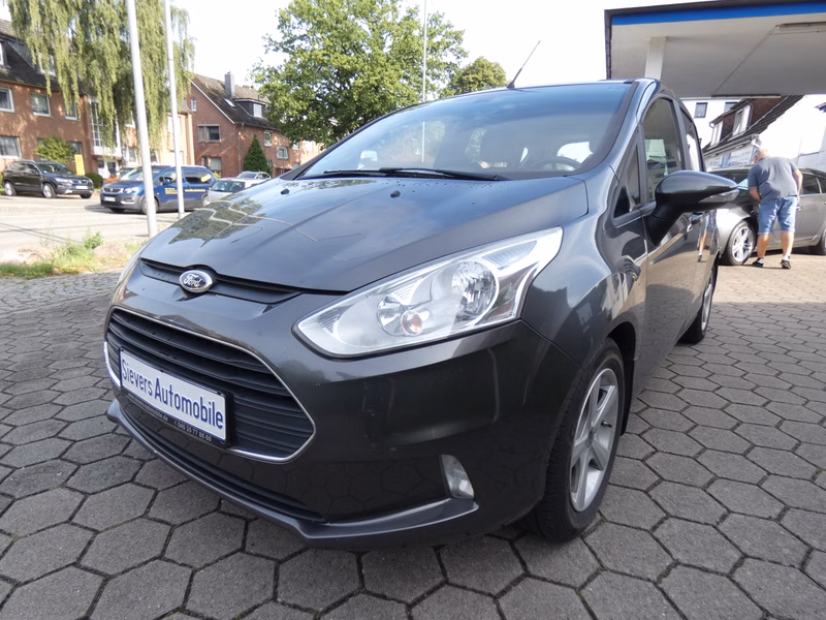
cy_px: 310
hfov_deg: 81.7
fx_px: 477
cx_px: 413
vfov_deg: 66.0
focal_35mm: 20
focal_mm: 3.6
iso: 80
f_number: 2.8
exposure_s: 1/250
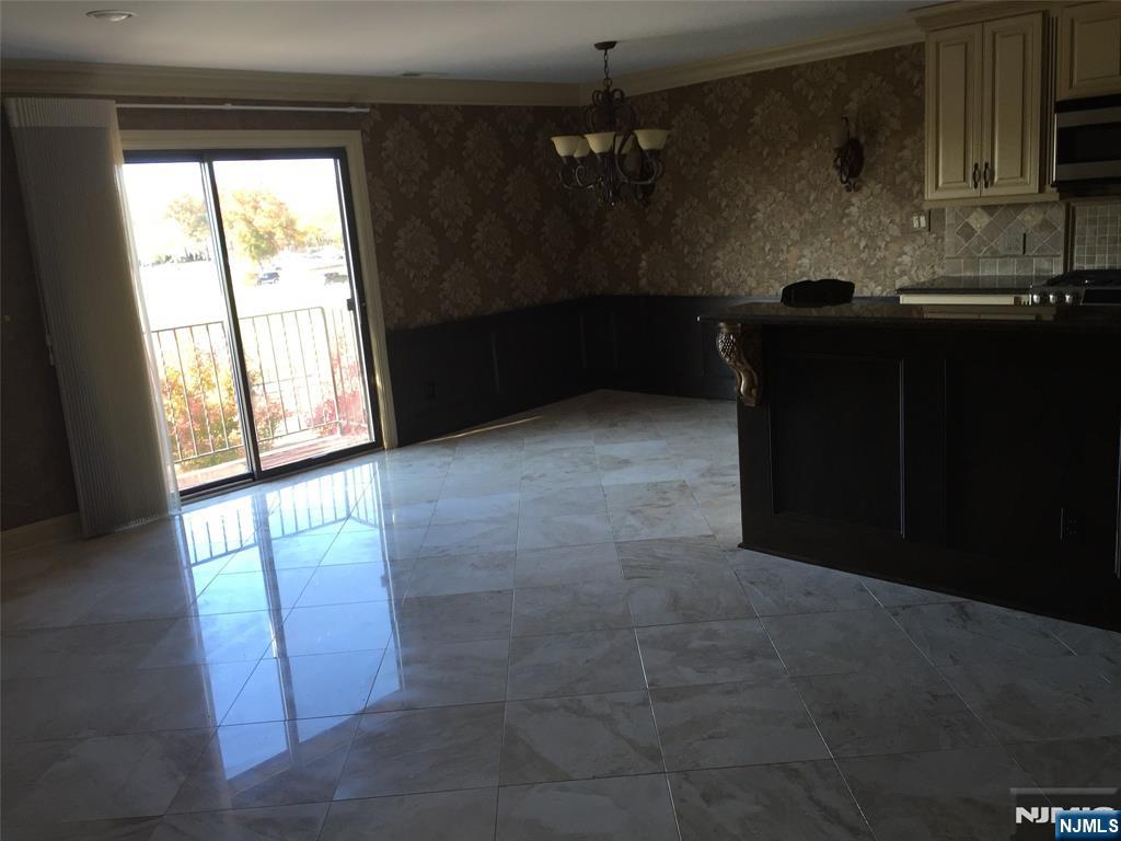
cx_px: 560
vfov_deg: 48.2
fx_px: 939
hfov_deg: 61.7
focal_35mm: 29
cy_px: 420
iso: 40
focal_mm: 4.15
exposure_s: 1/60
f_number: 2.2
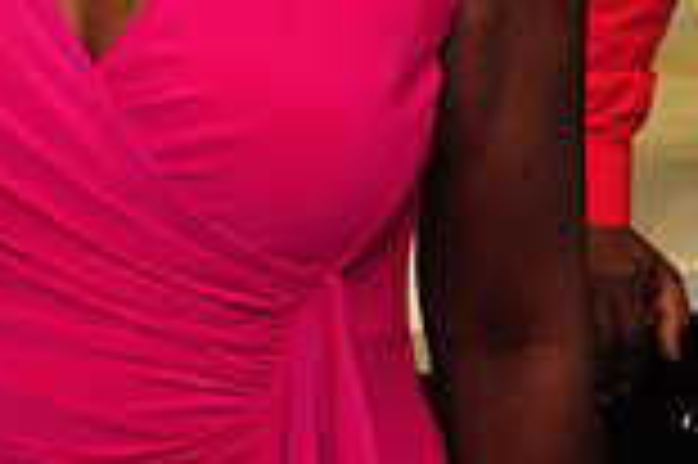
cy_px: -358
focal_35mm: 135
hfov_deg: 14.0
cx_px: -441
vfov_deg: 9.7
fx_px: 2615
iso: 800
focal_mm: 24
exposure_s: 1/60
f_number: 4.5
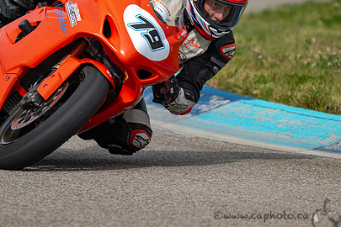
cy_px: 70
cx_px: 99
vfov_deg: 1.6
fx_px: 8145
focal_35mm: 860
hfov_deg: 2.4
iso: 180
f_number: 6.3
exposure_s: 1/1250
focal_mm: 600
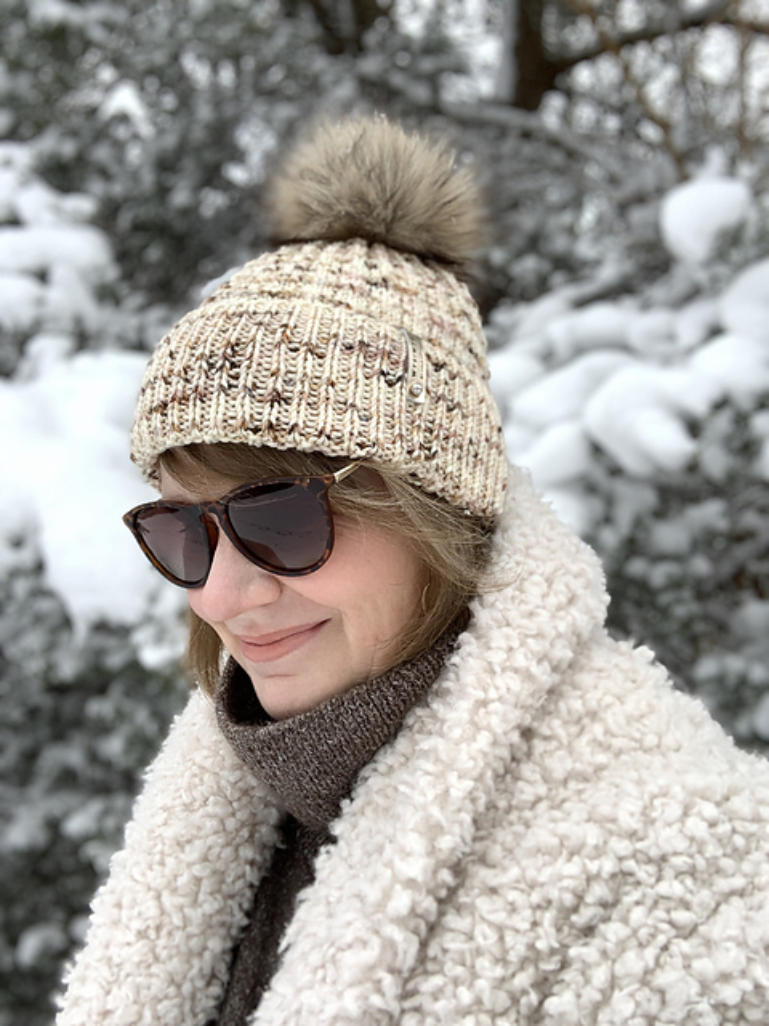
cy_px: 513
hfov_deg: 44.2
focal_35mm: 32
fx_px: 948
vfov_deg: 56.8
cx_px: 384
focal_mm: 2.87
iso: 16
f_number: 2.2
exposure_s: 1/208
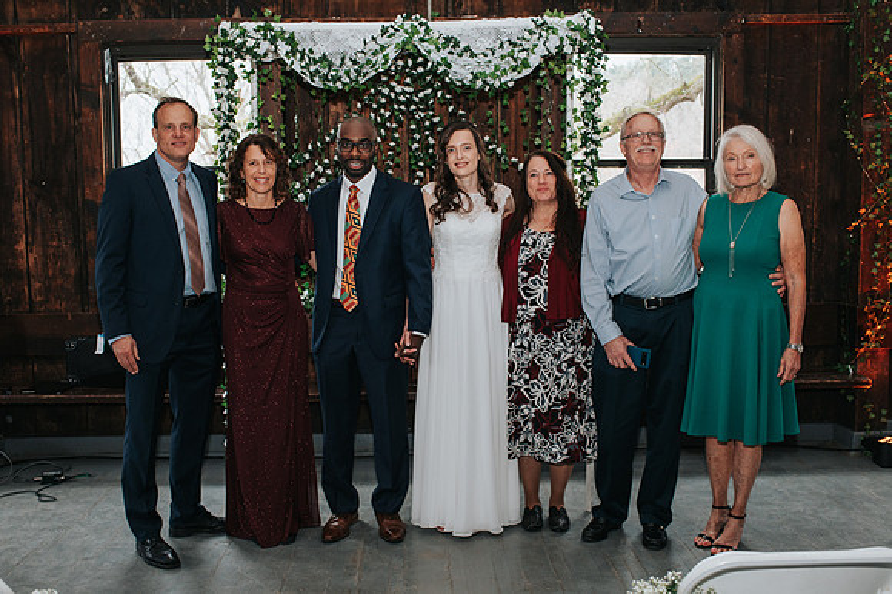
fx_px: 962
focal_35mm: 39
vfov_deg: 34.3
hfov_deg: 49.7
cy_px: 317
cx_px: 423
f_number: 4.5
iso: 1000
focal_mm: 35
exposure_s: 1/200
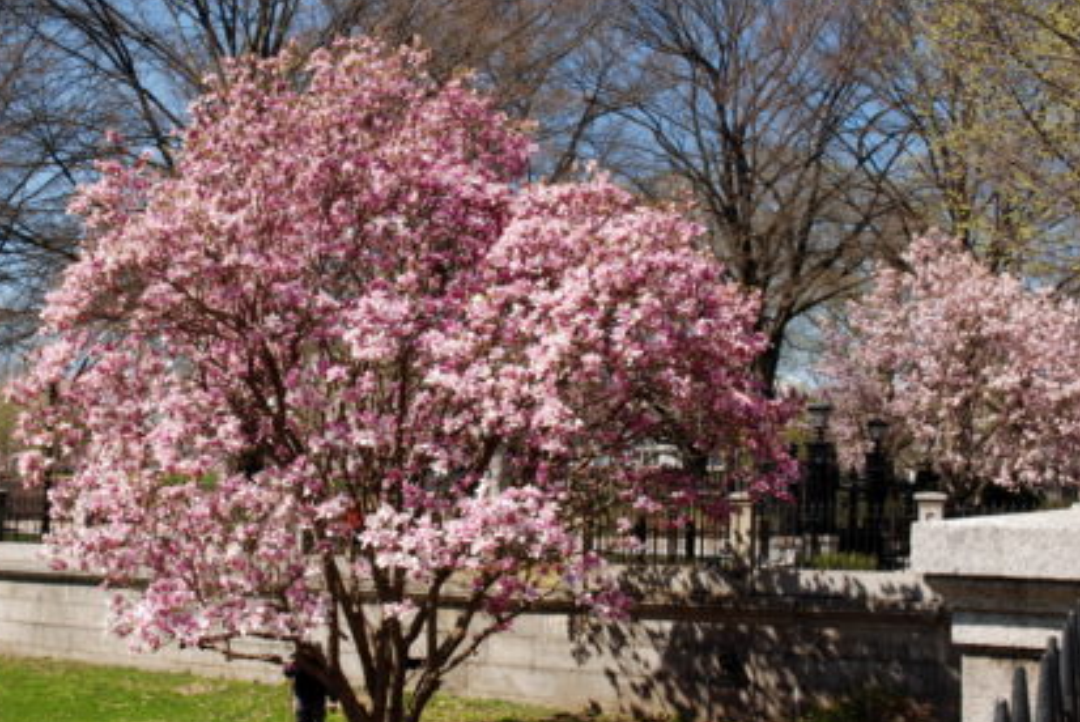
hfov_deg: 48.2
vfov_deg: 33.4
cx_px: 447
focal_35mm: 40
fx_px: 1201
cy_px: 402
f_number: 11
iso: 100
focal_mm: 22
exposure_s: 1/100
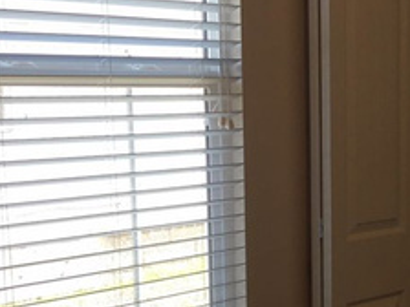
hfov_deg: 22.3
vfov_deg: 17.6
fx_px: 983
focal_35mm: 83
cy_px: 252
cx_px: 448
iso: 25
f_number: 2.2
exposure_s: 1/60
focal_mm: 4.15
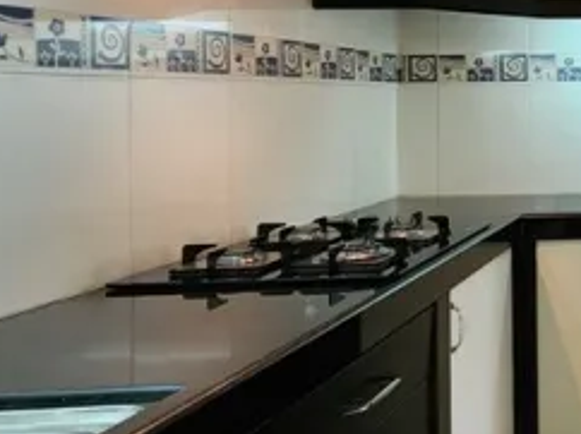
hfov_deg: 30.7
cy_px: 82
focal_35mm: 43
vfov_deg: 32.5
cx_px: 809
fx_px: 721
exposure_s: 1/50
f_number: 2.2
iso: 250
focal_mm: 2.2
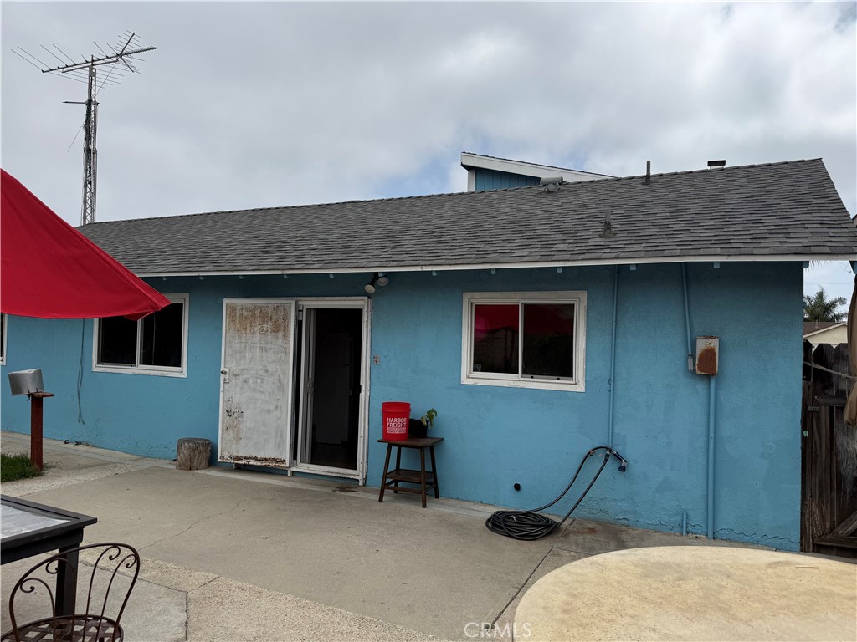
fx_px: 594
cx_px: 428
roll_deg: -1.7
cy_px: 321
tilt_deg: +1.5
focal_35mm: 24
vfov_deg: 56.8
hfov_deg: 71.6
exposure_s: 1/9091
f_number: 1.78
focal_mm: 6.76
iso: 80
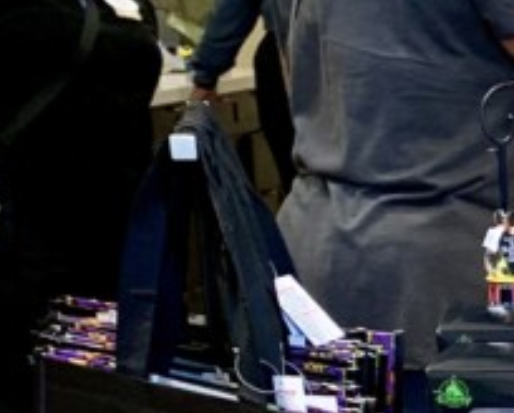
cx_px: 1219
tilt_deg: -17.4
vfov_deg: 9.9
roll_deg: -2.9
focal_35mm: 149
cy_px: 700
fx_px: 2271
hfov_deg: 11.0
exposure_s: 1/62
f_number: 1.8
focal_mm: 4.25
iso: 50
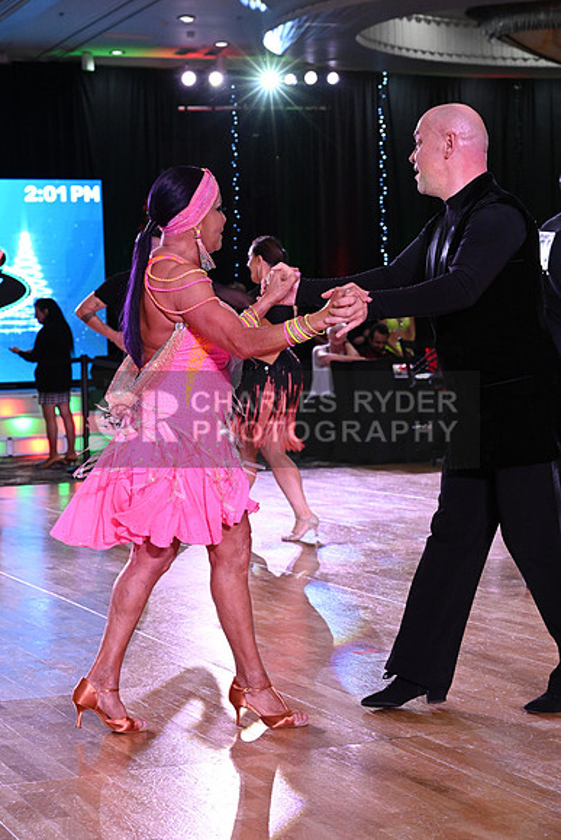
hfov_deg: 18.2
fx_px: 1752
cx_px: 280
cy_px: 420
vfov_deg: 27.0
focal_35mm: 75
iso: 5000
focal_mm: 75
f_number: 7.1
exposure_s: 1/320
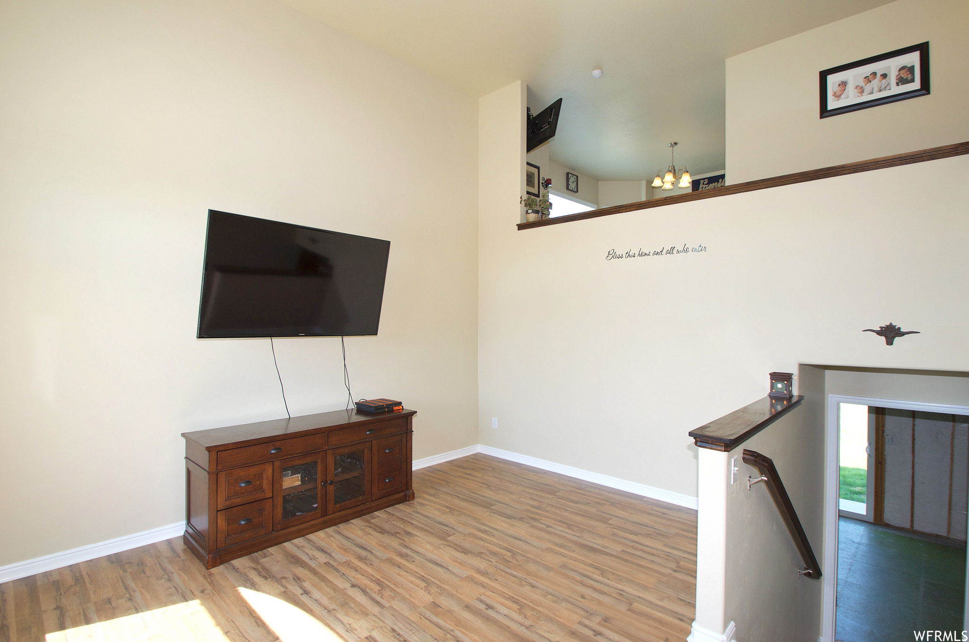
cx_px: 484
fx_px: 443
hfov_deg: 95.1
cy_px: 321
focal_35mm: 16
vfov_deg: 71.8
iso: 400
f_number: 5.6
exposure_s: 1/100
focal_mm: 11
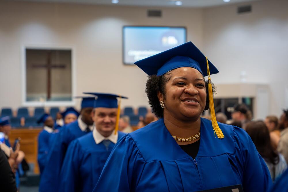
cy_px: 96
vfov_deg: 20.9
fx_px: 520
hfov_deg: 31.0
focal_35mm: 65
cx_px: 144
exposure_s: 1/160
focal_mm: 65
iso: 6400
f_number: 4
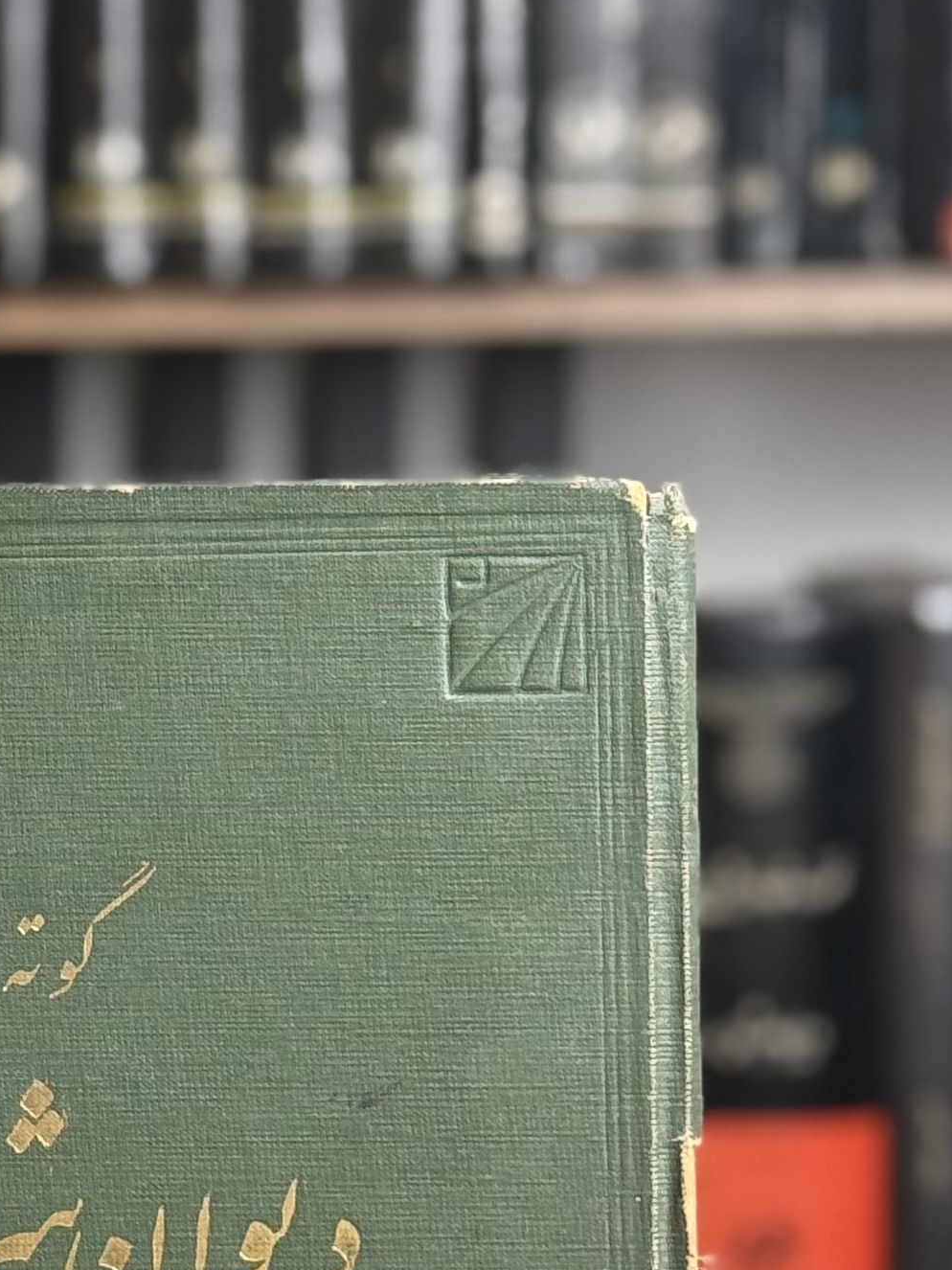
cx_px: -171
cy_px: 772
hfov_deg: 10.0
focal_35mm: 146
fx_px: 5355
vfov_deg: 13.5
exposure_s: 1/50
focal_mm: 6.76
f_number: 1.78
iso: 100
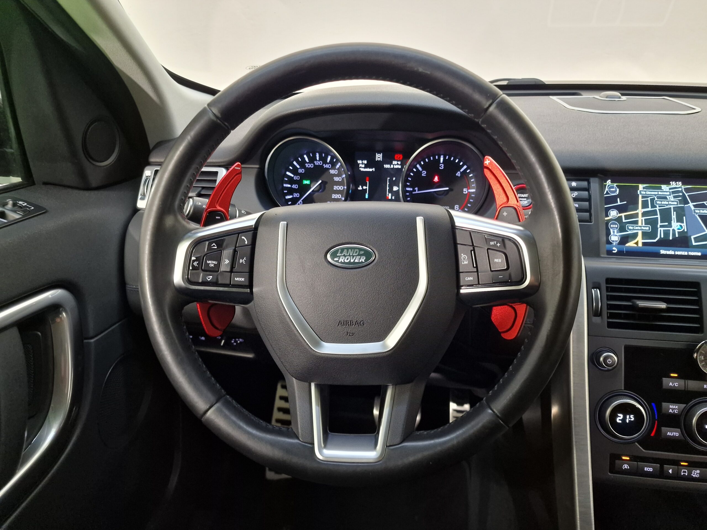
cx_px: 354
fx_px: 470
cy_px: 265
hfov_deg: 73.9
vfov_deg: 58.9
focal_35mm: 23
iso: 320
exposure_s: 1/33
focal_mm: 6.4
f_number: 1.8
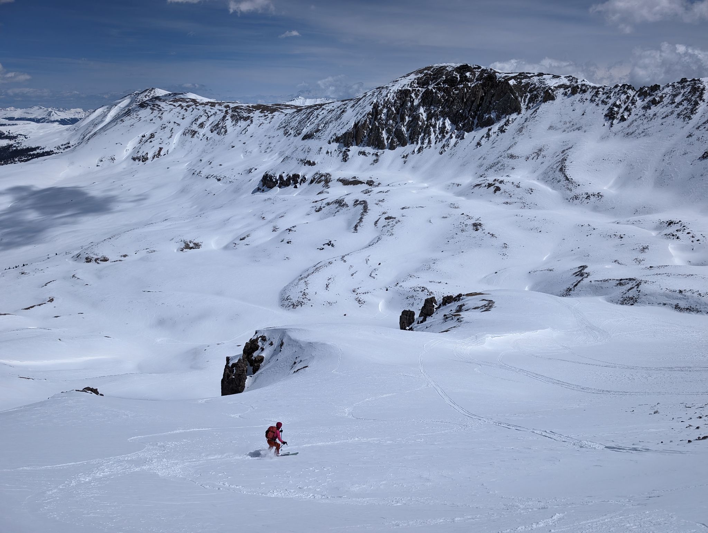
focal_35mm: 24
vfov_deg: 56.9
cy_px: 266
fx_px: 492
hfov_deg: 71.5
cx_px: 354
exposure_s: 1/6369
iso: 30
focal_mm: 6.9
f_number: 1.68
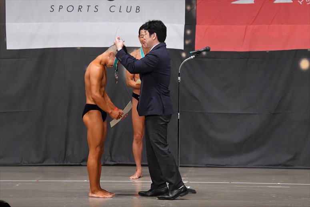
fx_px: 1739
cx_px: 155
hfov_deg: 10.2
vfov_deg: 6.8
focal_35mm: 202
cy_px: 104
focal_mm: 135
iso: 5000
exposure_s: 1/400
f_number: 5.6
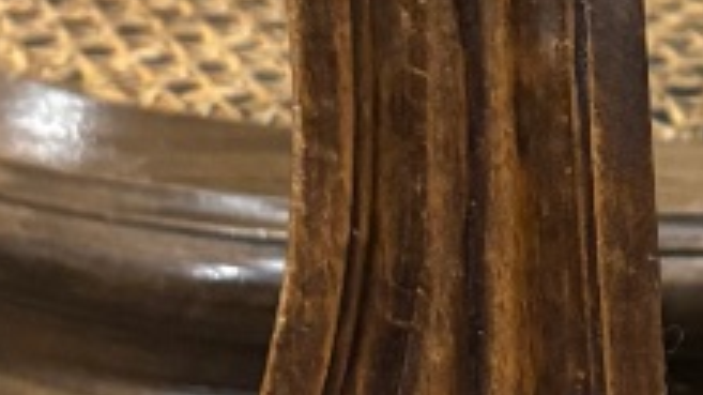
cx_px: 684
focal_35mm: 155
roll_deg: +2.9
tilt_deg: -24.3
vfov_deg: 7.8
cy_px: 16
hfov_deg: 13.7
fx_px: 2888
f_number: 1.6
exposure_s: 1/25
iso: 500
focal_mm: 5.96
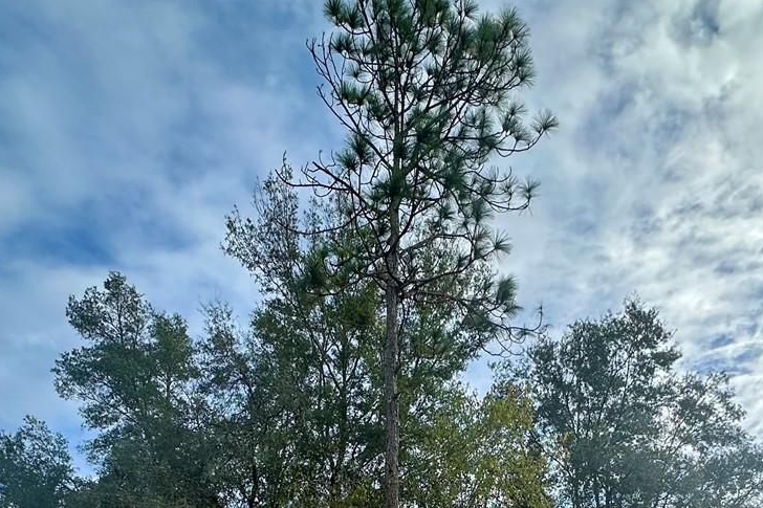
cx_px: 458
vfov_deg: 34.3
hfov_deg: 58.3
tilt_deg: +10.2
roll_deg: +2.1
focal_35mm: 32
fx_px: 678
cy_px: 586
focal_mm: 2.22
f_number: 2.2
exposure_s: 1/643
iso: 40
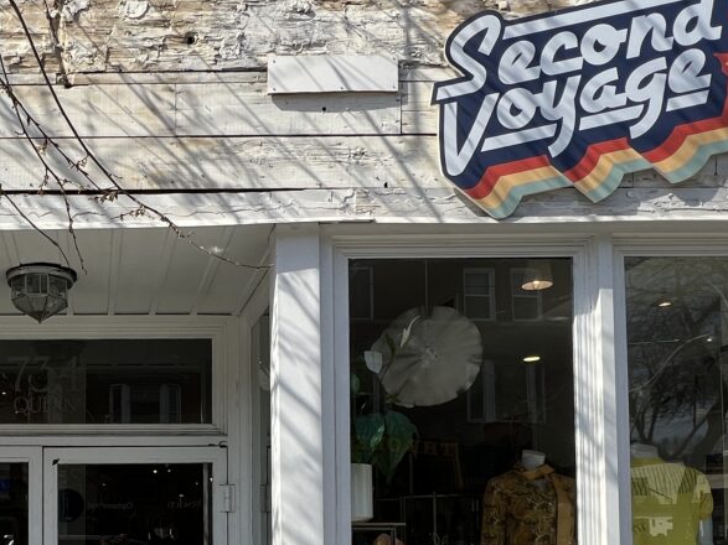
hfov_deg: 49.2
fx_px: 715
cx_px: 98
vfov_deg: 38.3
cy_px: 513
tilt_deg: +2.2
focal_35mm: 34
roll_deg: -0.6
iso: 32
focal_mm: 1.57
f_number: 1.8
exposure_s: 1/774
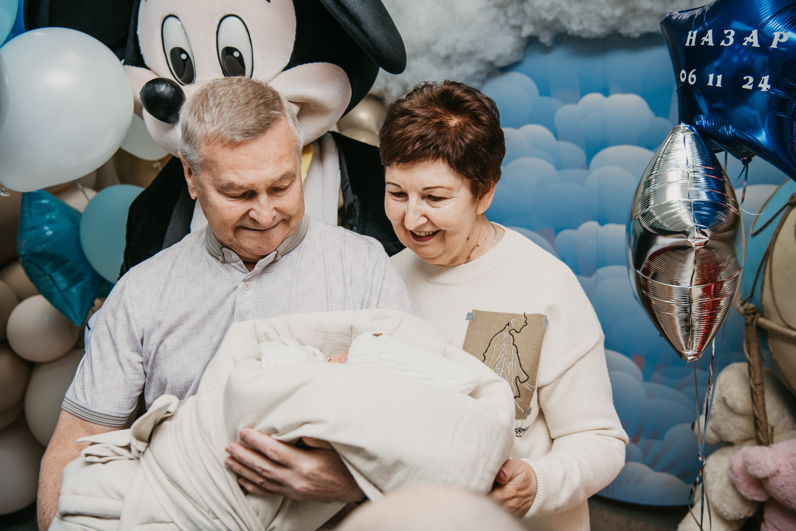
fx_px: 884
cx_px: 398
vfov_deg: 33.4
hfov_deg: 48.5
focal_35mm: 40
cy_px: 266
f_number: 4
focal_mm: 40
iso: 160
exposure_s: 1/160
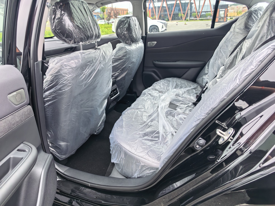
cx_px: 138
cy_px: 103
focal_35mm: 24
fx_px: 191
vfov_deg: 56.8
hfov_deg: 71.6
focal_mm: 5.75
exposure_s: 1/426
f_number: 2
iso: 50
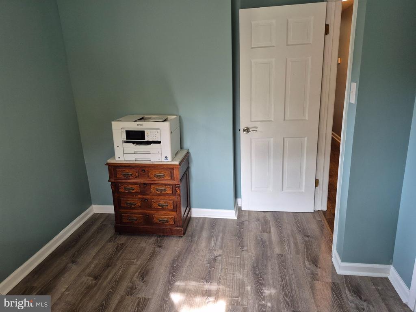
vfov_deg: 58.9
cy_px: 156
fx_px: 276
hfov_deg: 73.9
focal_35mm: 23
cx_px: 208
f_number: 1.8
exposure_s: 1/120
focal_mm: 5.4
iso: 400
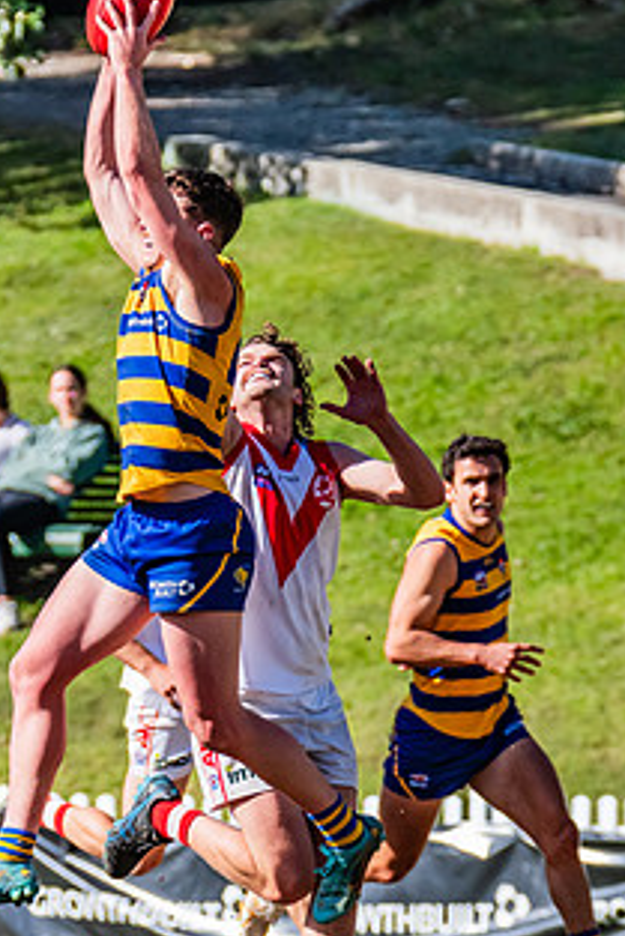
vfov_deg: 2.2
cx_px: 81
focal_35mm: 936
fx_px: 24346
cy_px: 482
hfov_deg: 1.5
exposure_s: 1/1600
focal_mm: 380
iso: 800
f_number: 9
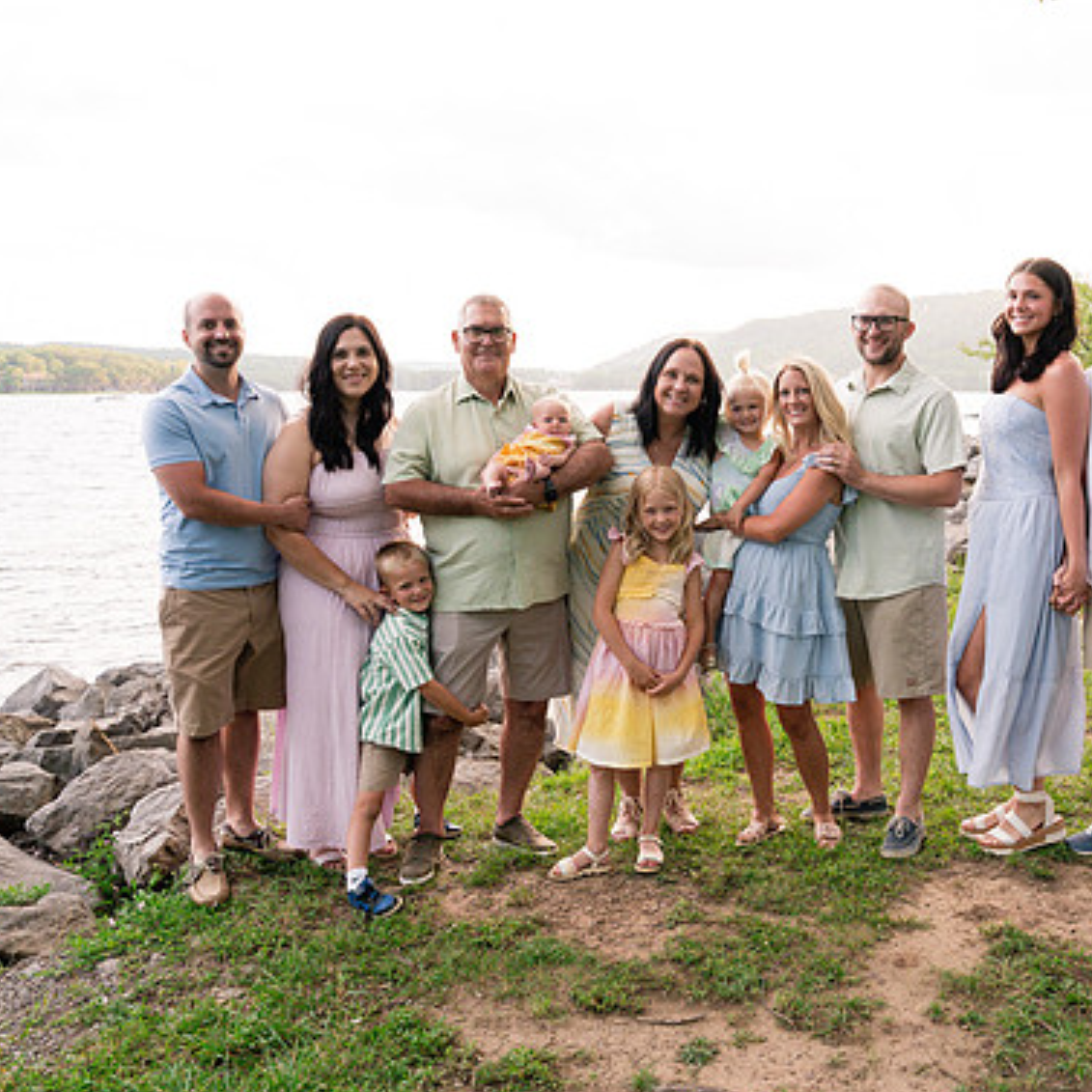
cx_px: 701
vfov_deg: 49.7
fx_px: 1178
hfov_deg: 49.1
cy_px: 554
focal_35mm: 33
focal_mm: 24
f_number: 5.6
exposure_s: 1/200
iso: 800
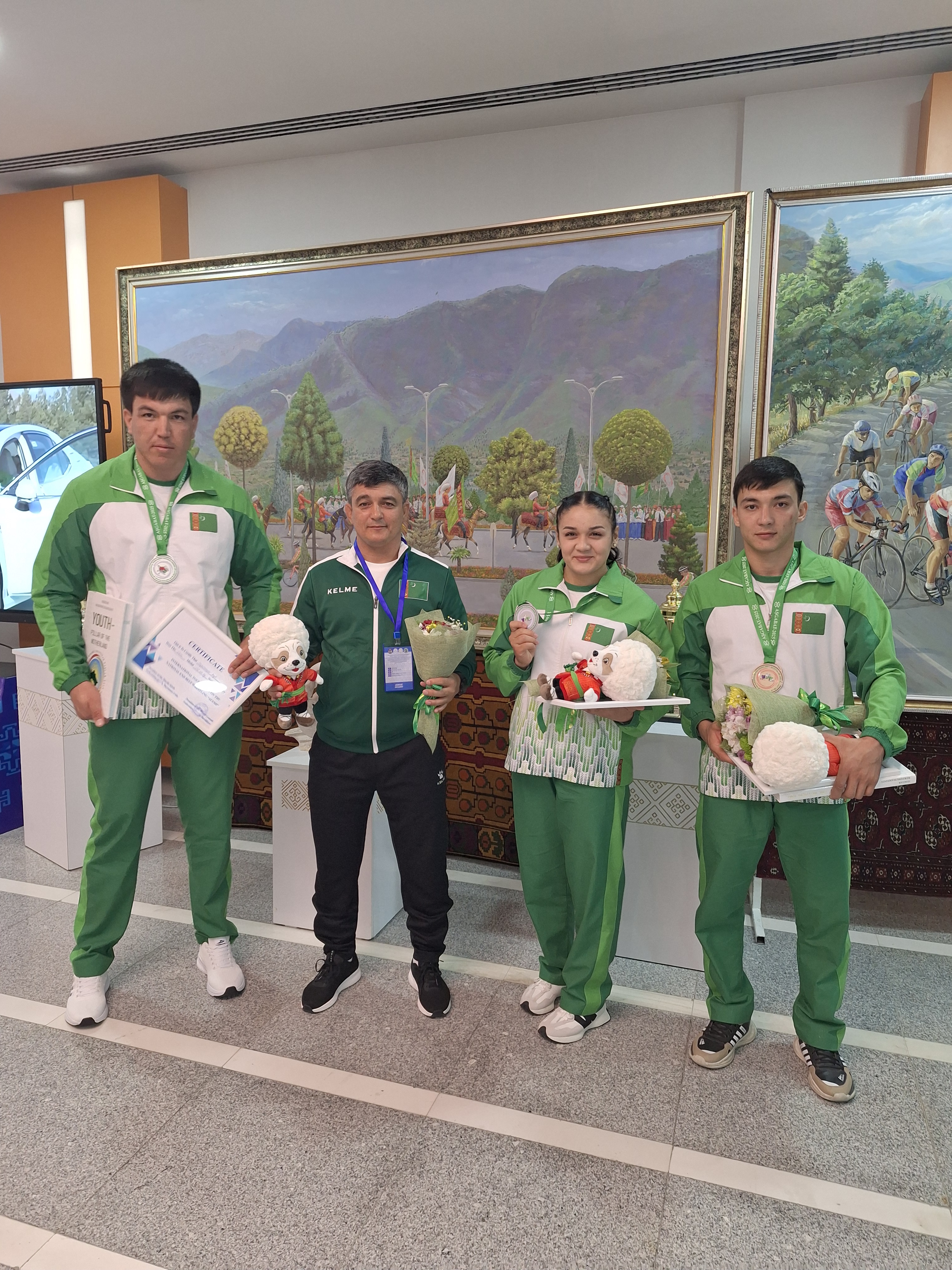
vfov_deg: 73.9
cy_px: 635
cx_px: 476
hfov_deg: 58.9
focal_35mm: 23
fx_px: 843
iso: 160
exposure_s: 1/50
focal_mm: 5.54
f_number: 1.8
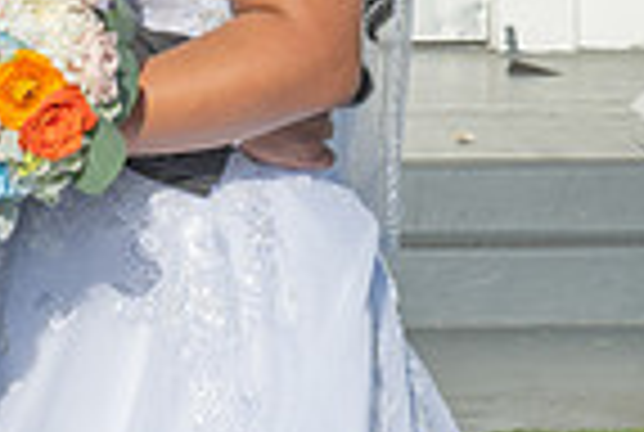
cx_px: 18
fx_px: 6686
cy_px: -429
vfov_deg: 3.7
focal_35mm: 373
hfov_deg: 5.5
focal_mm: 70
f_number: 16
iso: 200
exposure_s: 1/200
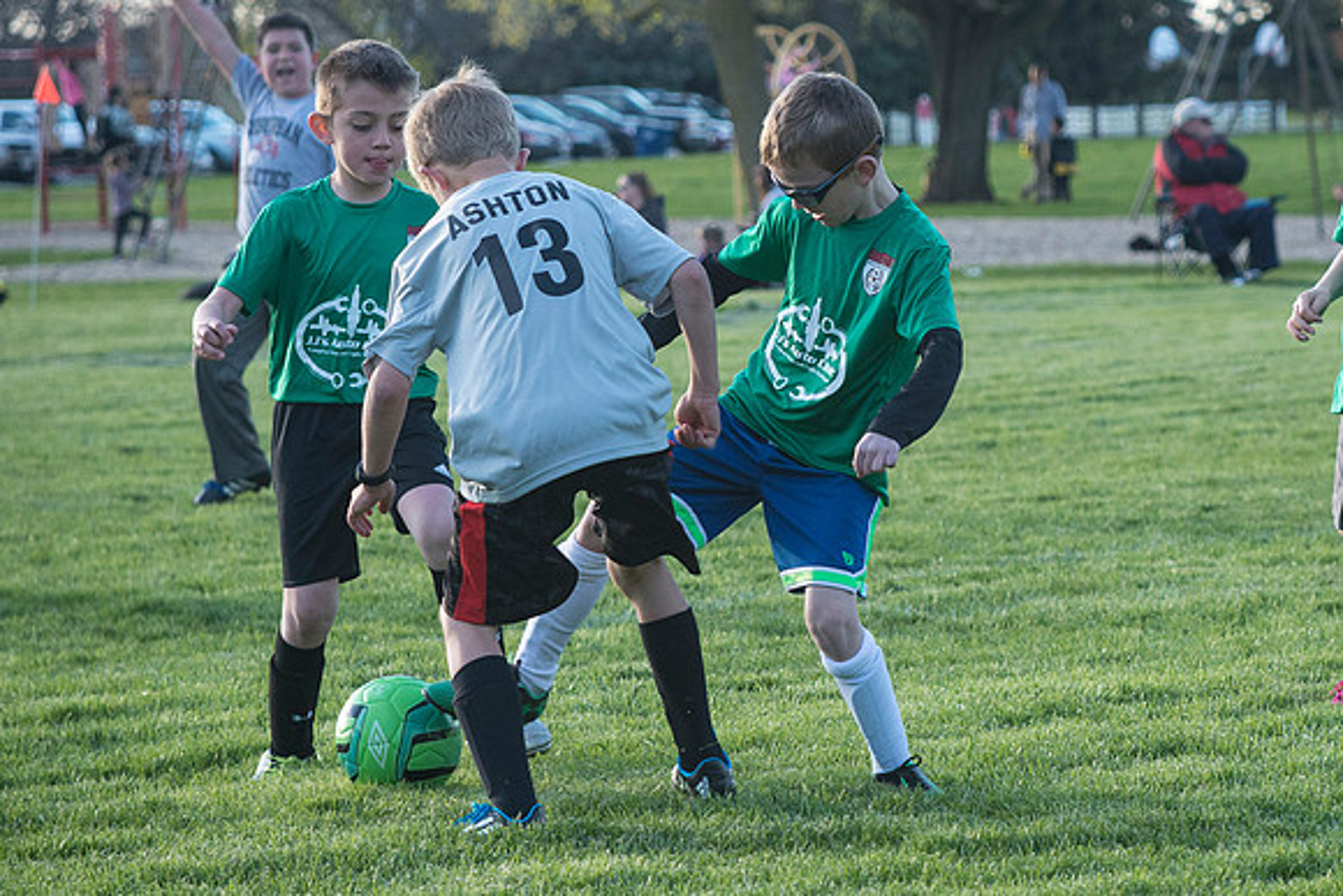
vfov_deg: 6.0
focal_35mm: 229
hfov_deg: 9.0
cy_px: 444
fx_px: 8526
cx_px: 906
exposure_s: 1/800
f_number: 7.1
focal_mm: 160
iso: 1600
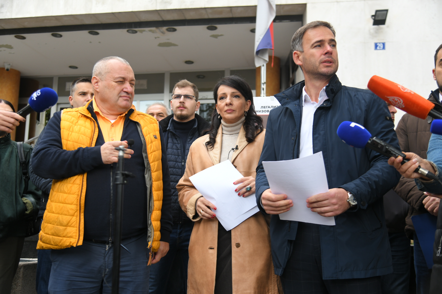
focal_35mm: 40
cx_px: 221
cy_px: 147
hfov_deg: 48.5
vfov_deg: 33.4
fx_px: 491
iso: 400
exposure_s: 1/500
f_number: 4
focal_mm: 40
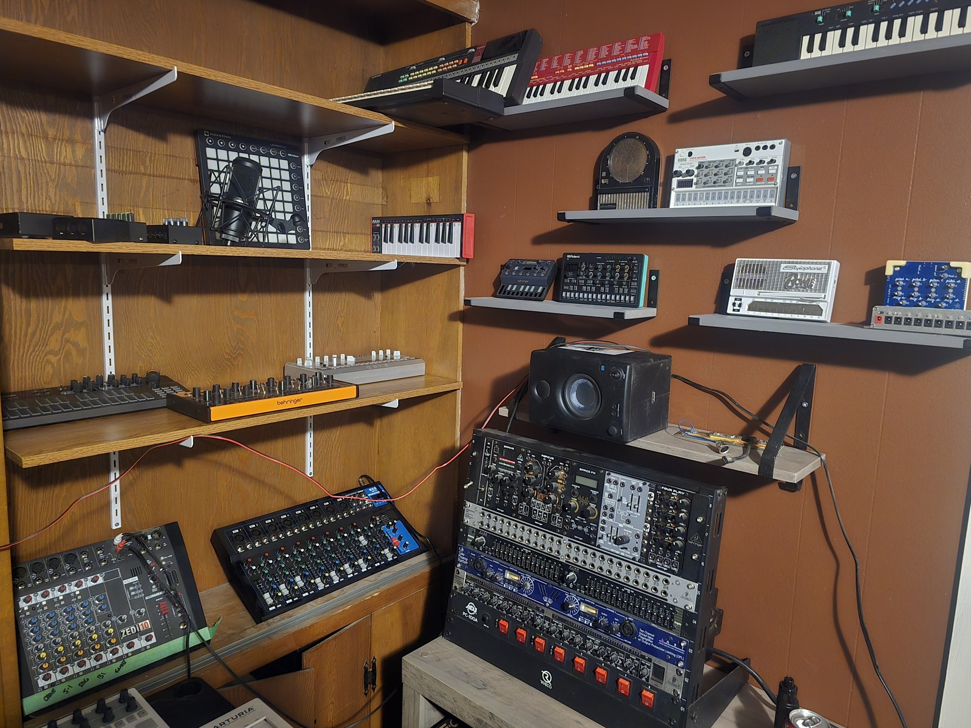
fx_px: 645
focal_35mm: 23
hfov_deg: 73.9
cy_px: 364
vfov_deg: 58.9
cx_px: 486
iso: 2000
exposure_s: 1/24
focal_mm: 6.3
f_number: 1.7
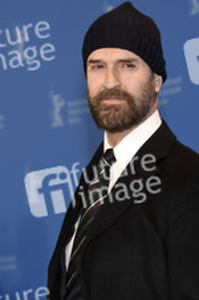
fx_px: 1547
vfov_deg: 11.0
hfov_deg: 7.4
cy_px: 252
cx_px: 131
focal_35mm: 186
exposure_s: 1/400
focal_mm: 70
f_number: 3.2
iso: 640
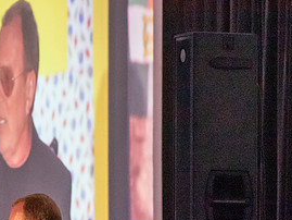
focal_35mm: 590
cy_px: 210
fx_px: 4979
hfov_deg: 3.4
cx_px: 54
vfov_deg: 2.5
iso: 12800
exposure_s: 1/200
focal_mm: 190
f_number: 5.3
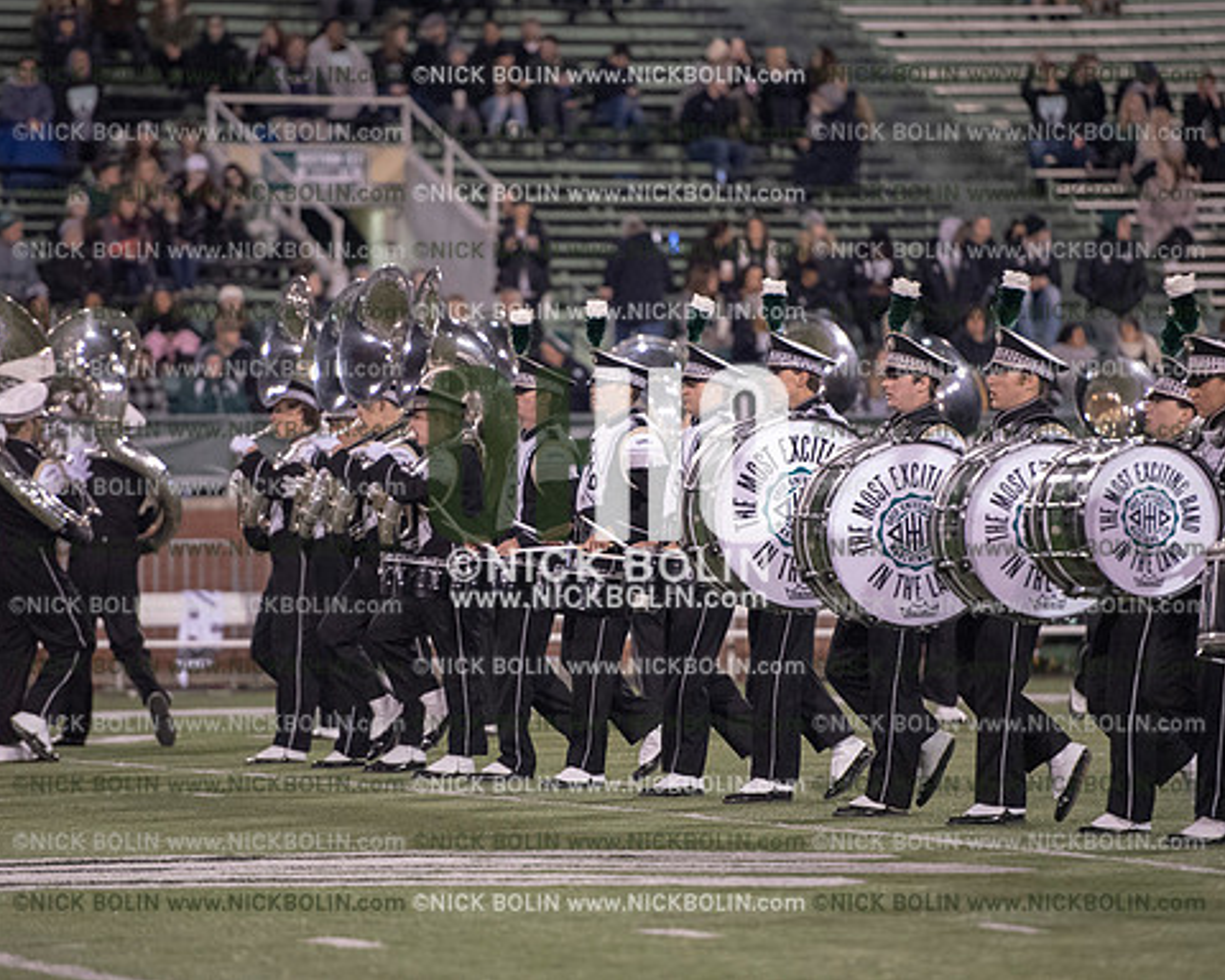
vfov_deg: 6.8
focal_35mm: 227
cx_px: 607
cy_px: 489
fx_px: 8230
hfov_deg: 8.5
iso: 5000
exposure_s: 1/1250
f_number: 3.2
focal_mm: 200
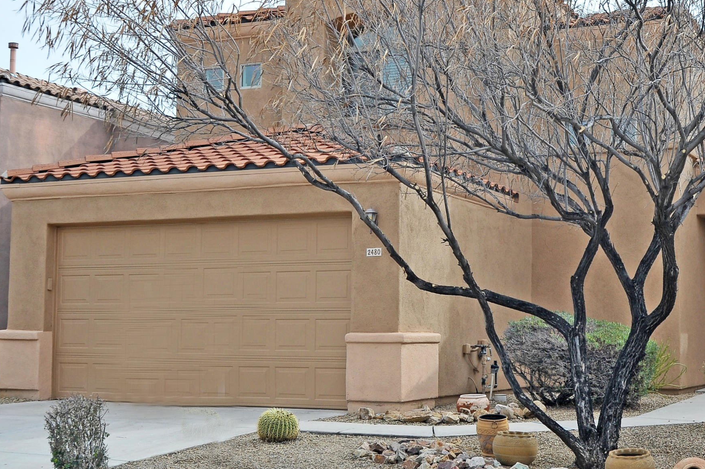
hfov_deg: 33.0
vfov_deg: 22.6
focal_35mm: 60
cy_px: 223
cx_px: 490
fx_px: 1174
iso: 320
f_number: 9
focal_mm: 35
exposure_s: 1/320
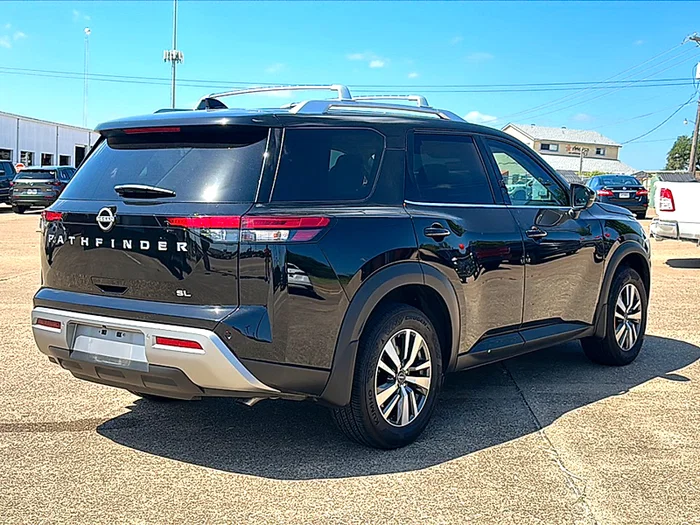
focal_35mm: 38
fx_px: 768
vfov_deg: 37.7
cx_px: 350
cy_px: 262
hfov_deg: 49.0
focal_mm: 6.86
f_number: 1.78
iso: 80
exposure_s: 1/2817
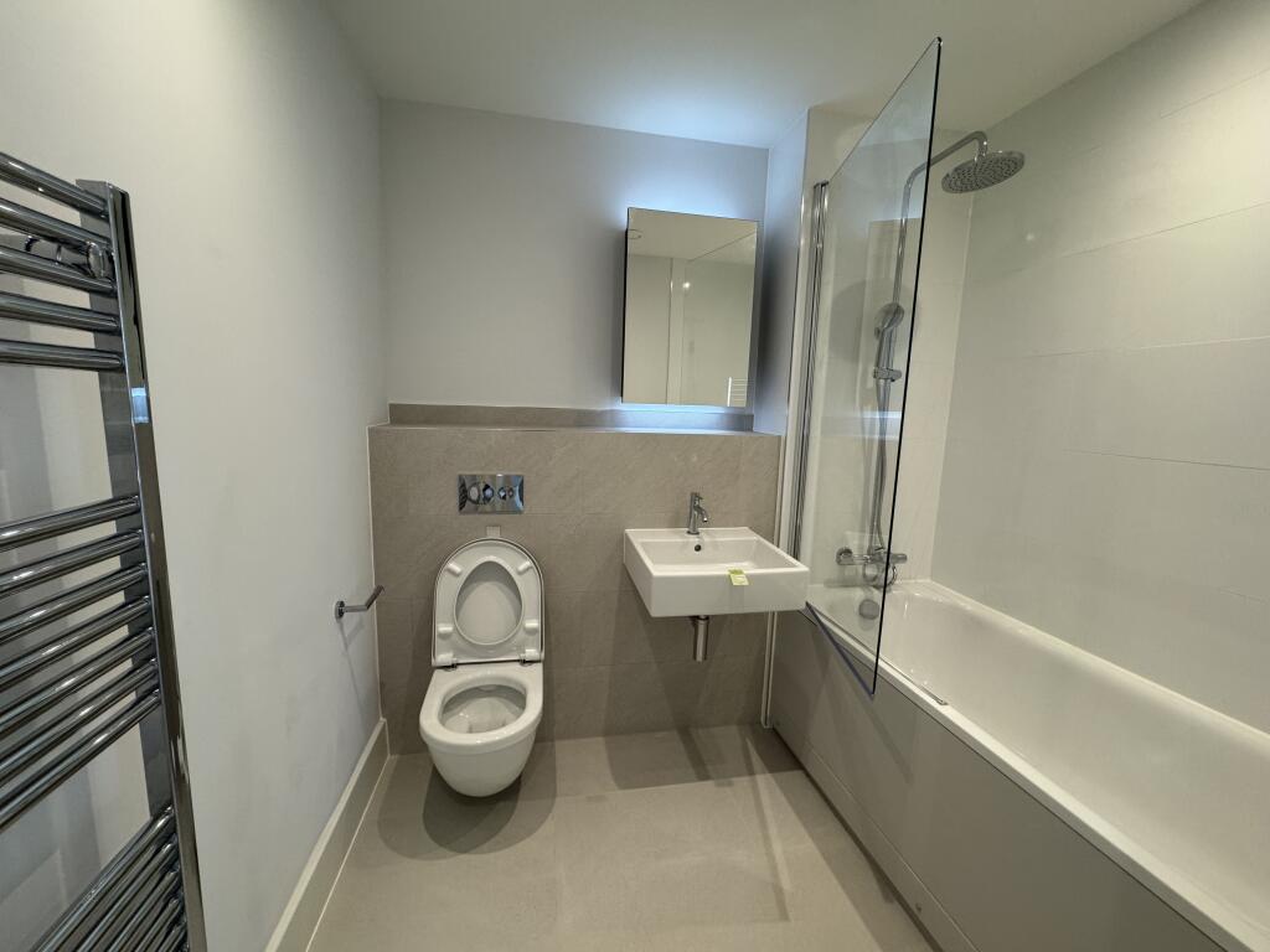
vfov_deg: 85.7
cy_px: 476
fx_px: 514
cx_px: 635
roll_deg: -1.8
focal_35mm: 14
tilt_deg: -8.6
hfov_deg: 102.1
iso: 160
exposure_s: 1/100
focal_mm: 2.22
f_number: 2.2
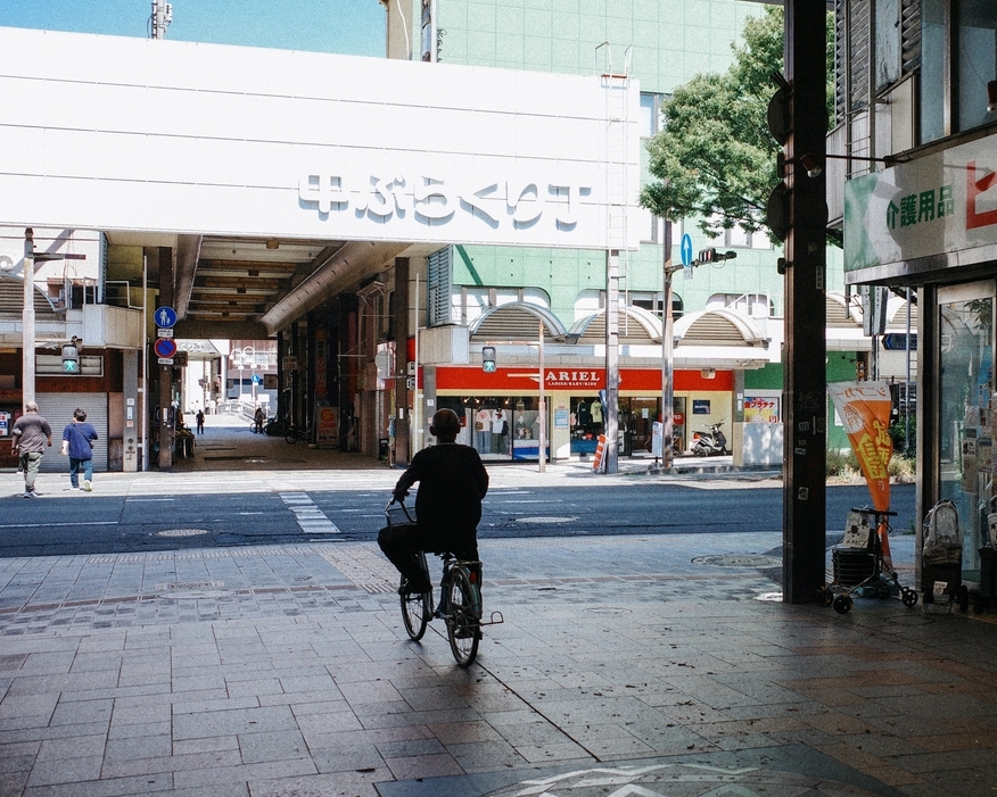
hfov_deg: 40.7
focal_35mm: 45
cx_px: 657
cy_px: 418
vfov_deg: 33.4
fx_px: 1328
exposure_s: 1/800
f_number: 2.8
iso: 200
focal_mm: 18.3
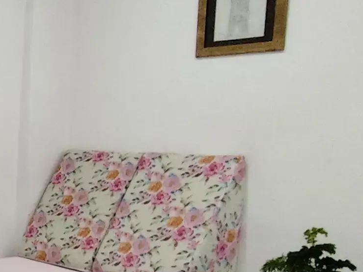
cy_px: 227
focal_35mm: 71
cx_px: -268
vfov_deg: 20.4
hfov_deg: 20.5
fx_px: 745
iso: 500
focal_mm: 1.65
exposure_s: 1/60
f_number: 2.2
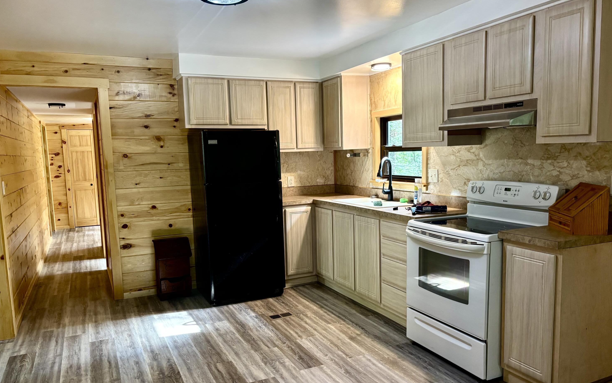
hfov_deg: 66.5
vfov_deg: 44.5
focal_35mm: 28
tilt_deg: -6.5
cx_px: 305
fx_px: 467
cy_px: 207
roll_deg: +0.9
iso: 250
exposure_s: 1/60
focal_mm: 5.96
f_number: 1.6
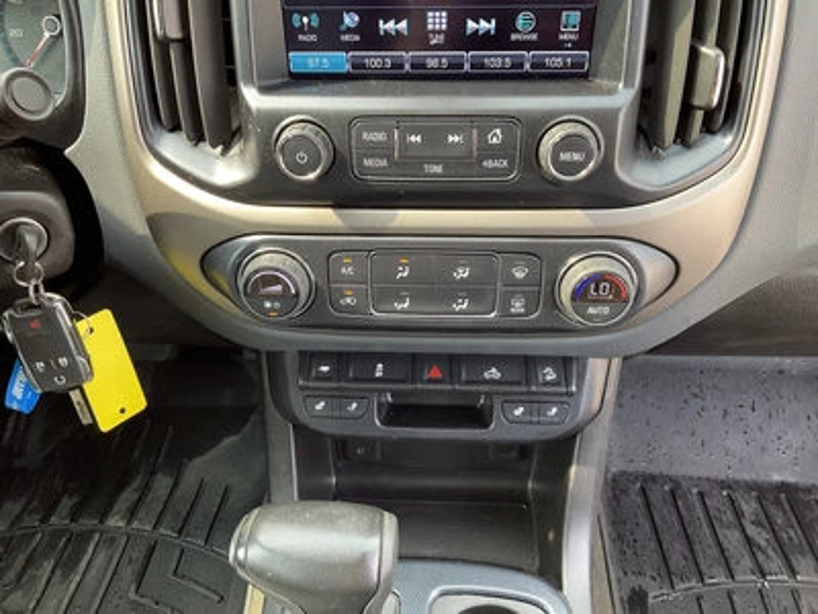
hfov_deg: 61.7
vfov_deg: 48.2
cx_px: 409
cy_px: 307
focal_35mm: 29
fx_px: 685
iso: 64
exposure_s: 1/119
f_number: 1.8
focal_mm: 3
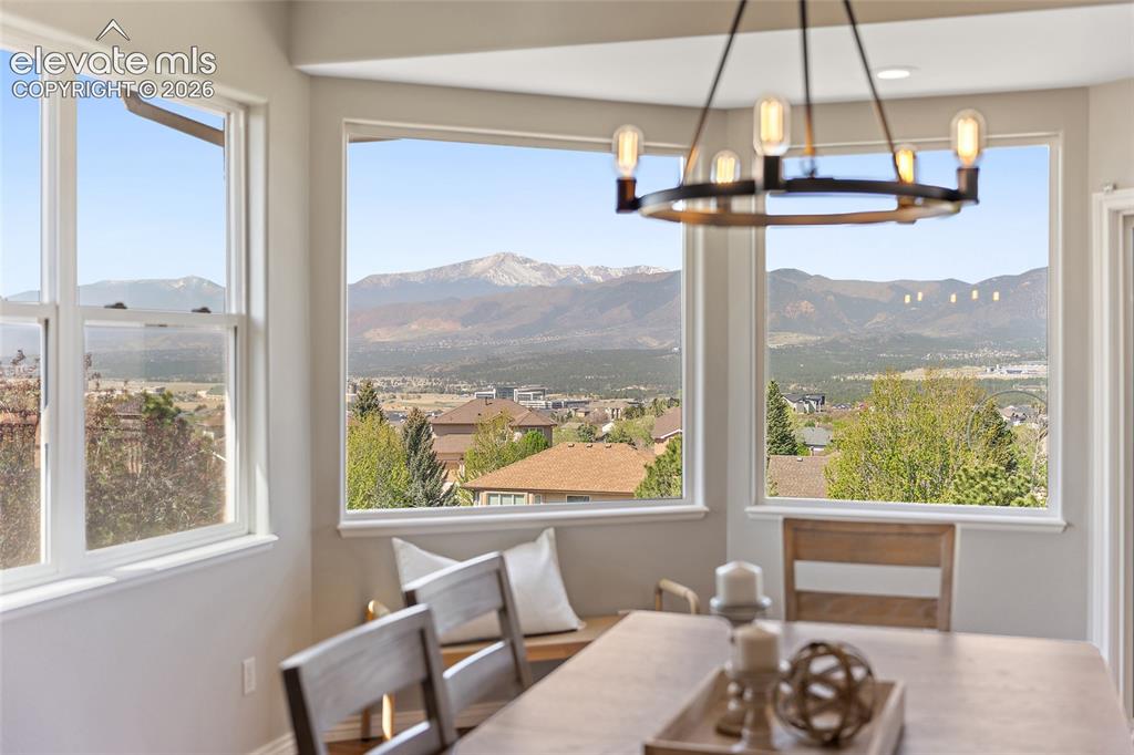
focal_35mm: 38
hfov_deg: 50.7
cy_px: 378
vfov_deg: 35.0
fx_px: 1197
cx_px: 567
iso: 100
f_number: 2.8
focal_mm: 38
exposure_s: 1/100
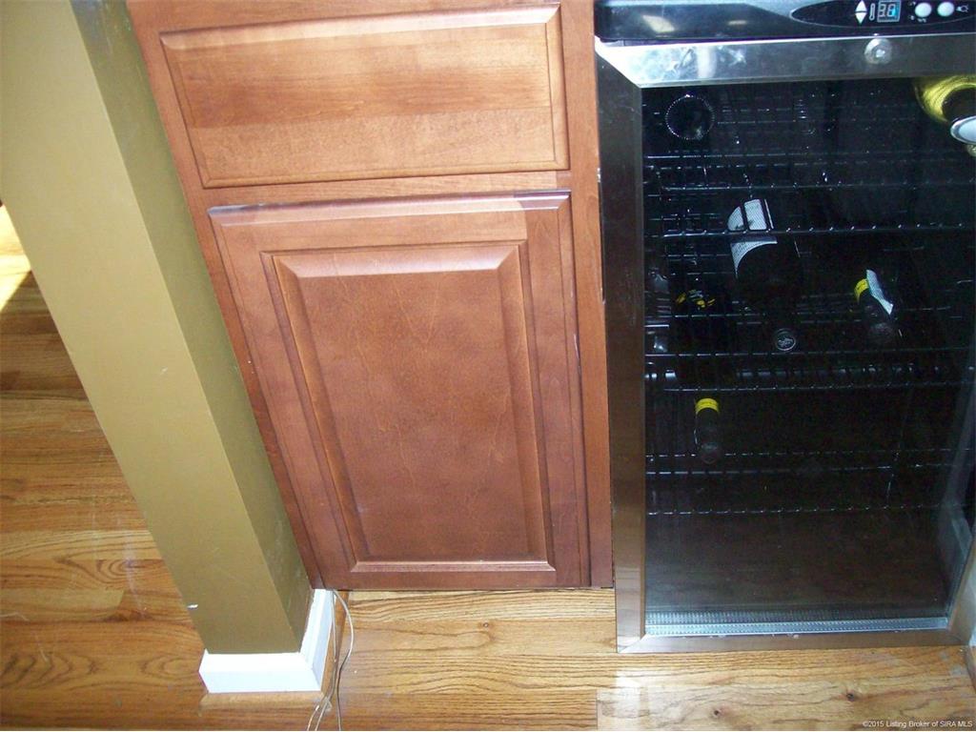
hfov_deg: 51.4
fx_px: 1015
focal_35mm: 36
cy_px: 366
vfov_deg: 39.7
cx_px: 488
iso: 200
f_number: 2.7
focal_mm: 6
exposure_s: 1/64
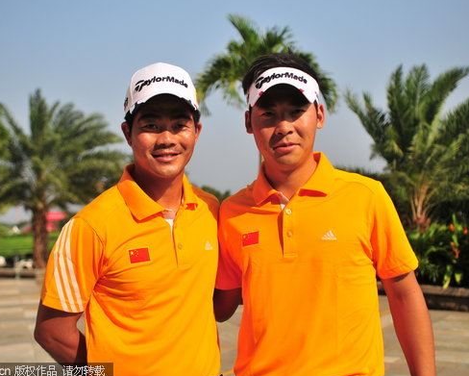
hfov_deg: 35.0
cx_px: 227
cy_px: 188
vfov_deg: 28.3
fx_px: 744
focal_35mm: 54
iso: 200
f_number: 2.8
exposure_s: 1/4000
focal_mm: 31
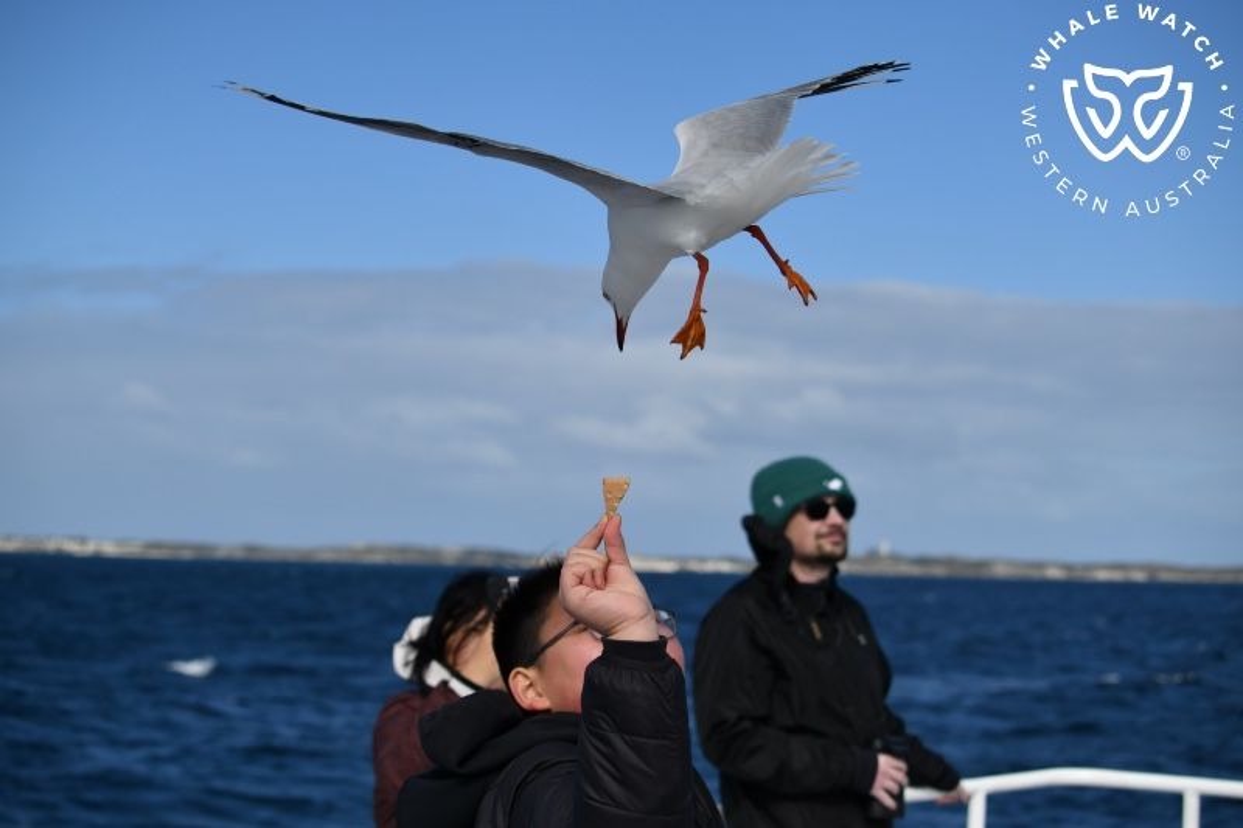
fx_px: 2071
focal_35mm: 60
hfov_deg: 33.4
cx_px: 622
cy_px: 414
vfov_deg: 22.6
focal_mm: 60
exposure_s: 1/8000
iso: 500
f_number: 5
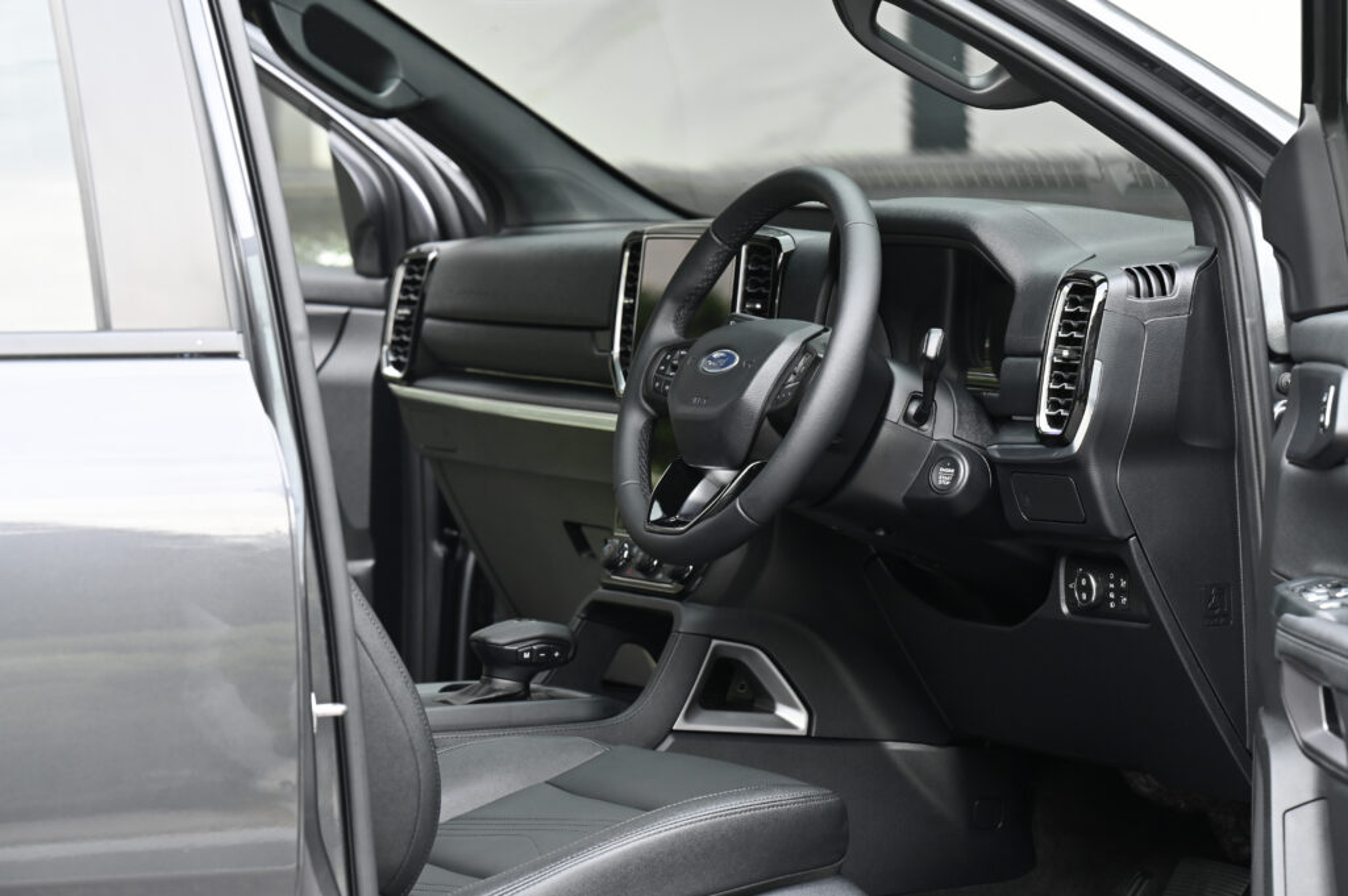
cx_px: 674
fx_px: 5051
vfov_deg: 10.1
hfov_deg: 15.2
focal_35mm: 135
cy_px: 448
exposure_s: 1/50
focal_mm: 135
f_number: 7.1
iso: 800
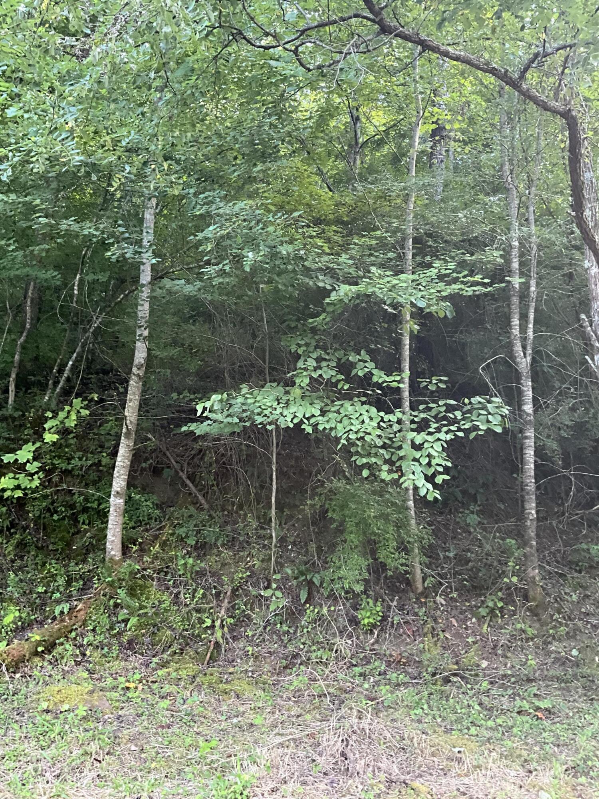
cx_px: 300
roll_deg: -4.4
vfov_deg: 61.7
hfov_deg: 48.2
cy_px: 400
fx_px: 669
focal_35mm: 29
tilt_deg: +14.1
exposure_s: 1/60
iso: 160
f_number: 1.8
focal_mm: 3
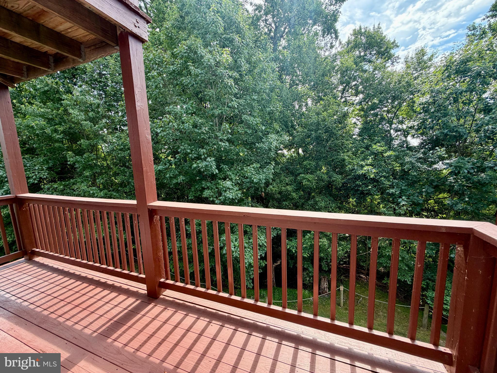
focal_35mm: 14
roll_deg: +2.6
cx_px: 248
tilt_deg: -7.6
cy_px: 186
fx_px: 201
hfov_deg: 102.1
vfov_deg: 85.7
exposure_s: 1/193
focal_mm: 2.22
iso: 50
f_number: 2.2
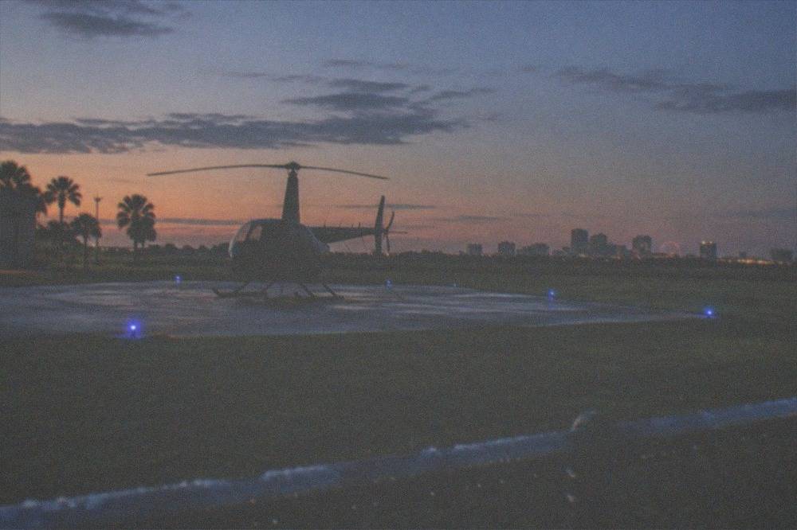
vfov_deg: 37.8
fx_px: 775
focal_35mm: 35
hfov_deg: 54.5
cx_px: 398
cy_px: 265
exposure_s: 1/500
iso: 800
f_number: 7.1
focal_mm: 35
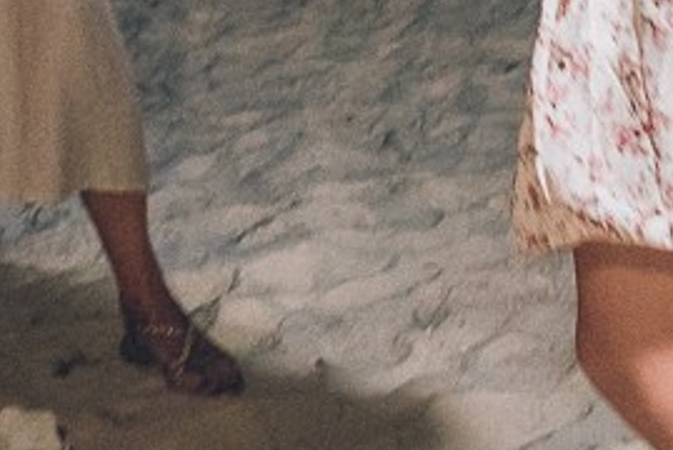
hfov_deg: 10.3
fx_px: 3705
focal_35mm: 198
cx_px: -12
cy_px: -716
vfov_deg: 6.5
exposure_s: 1/250
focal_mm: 24
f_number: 2.5
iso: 2500
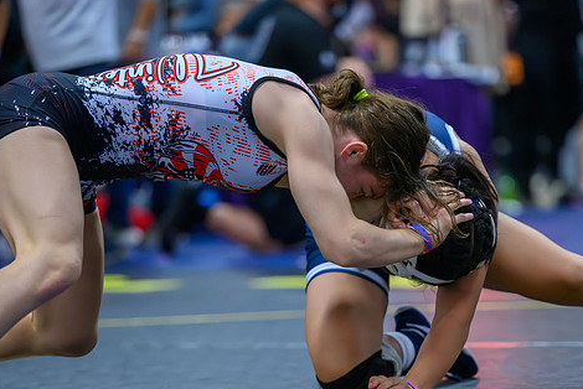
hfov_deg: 8.9
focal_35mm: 230
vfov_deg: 6.0
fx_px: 3727
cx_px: 352
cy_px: 279
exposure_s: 1/800
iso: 14400
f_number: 2.8
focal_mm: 155
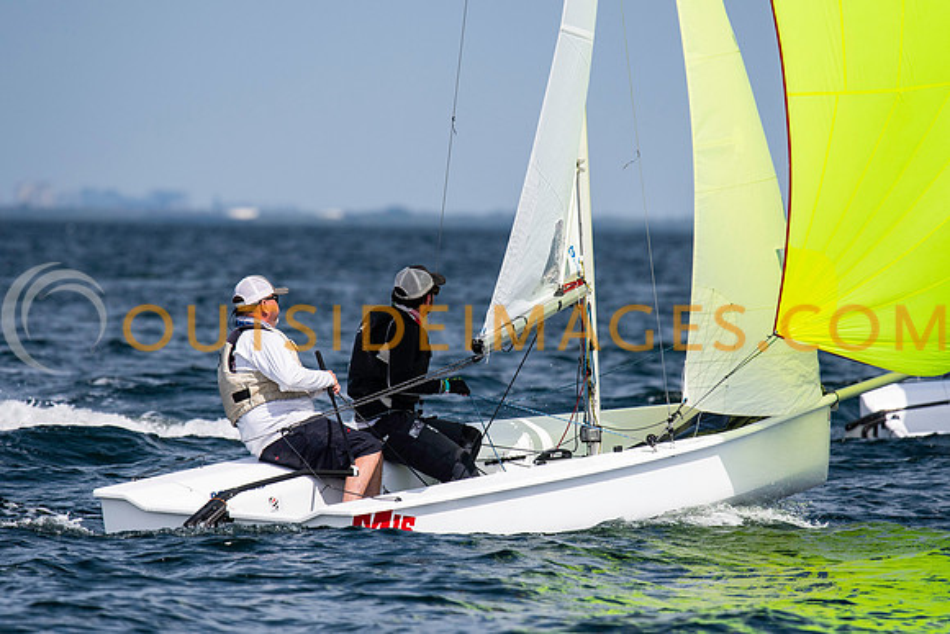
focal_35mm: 459
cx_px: 475
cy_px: 317
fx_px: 12127
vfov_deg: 3.0
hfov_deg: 4.5
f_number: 5
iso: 400
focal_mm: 300
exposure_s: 1/5000
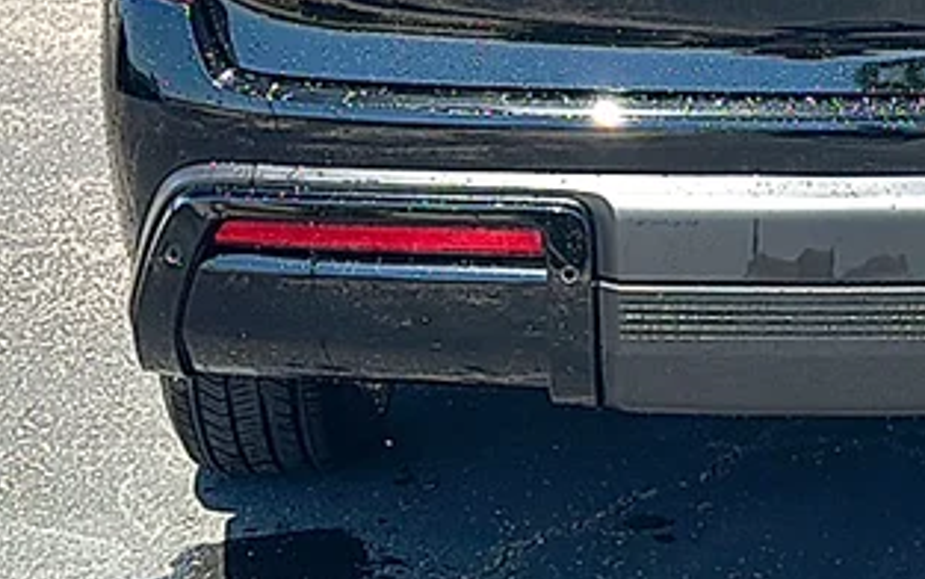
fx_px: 2093
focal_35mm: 83
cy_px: -126
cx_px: 872
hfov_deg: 24.1
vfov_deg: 15.2
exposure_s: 1/2262
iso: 80
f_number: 1.78
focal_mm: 6.86
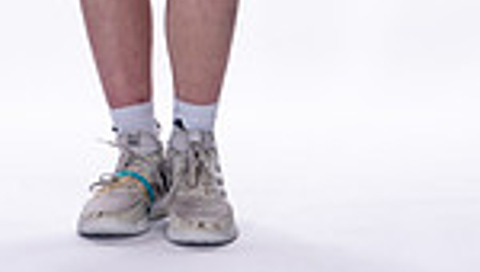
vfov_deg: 3.8
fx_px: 4080
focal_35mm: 320
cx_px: 96
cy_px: -381
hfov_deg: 6.7
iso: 400
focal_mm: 102
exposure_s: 1/250
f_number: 5.6
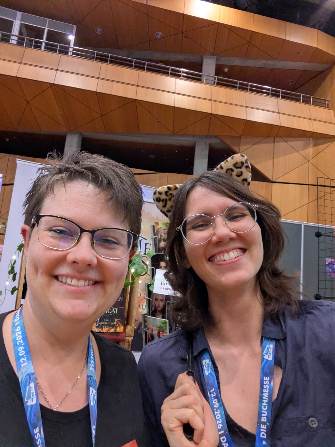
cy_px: 224
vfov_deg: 71.6
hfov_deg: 56.9
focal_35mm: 24
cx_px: 168
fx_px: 309
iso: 486
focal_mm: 2.51
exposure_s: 1/100
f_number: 2
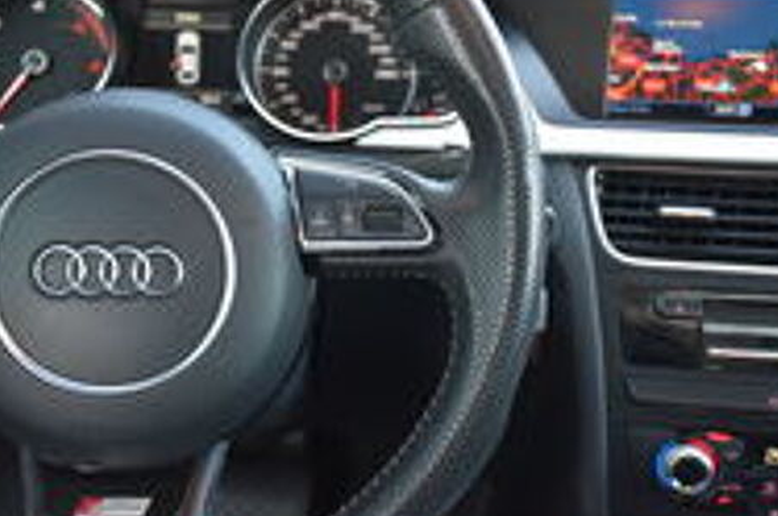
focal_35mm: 61
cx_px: 386
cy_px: 255
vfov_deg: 22.2
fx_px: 1316
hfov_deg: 32.9
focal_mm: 38
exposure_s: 1/60
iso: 900
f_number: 4.2
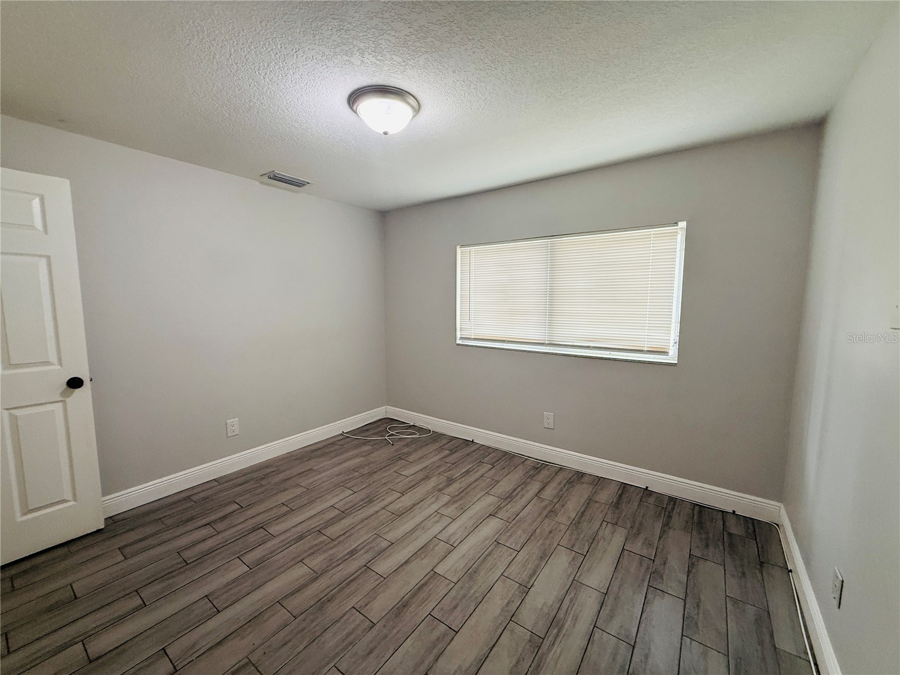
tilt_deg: -4.9
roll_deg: -0.2
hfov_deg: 102.1
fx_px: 364
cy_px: 338
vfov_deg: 85.7
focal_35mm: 14
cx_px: 450
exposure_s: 1/60
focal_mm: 2.22
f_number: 2.2
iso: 200
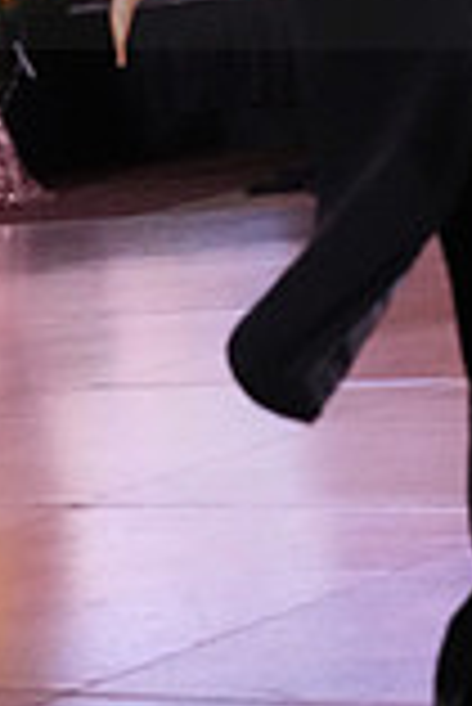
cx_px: 546
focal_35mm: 166
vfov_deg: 12.1
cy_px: -99
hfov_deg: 8.2
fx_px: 3257
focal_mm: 30
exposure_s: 1/400
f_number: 5.6
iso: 8000
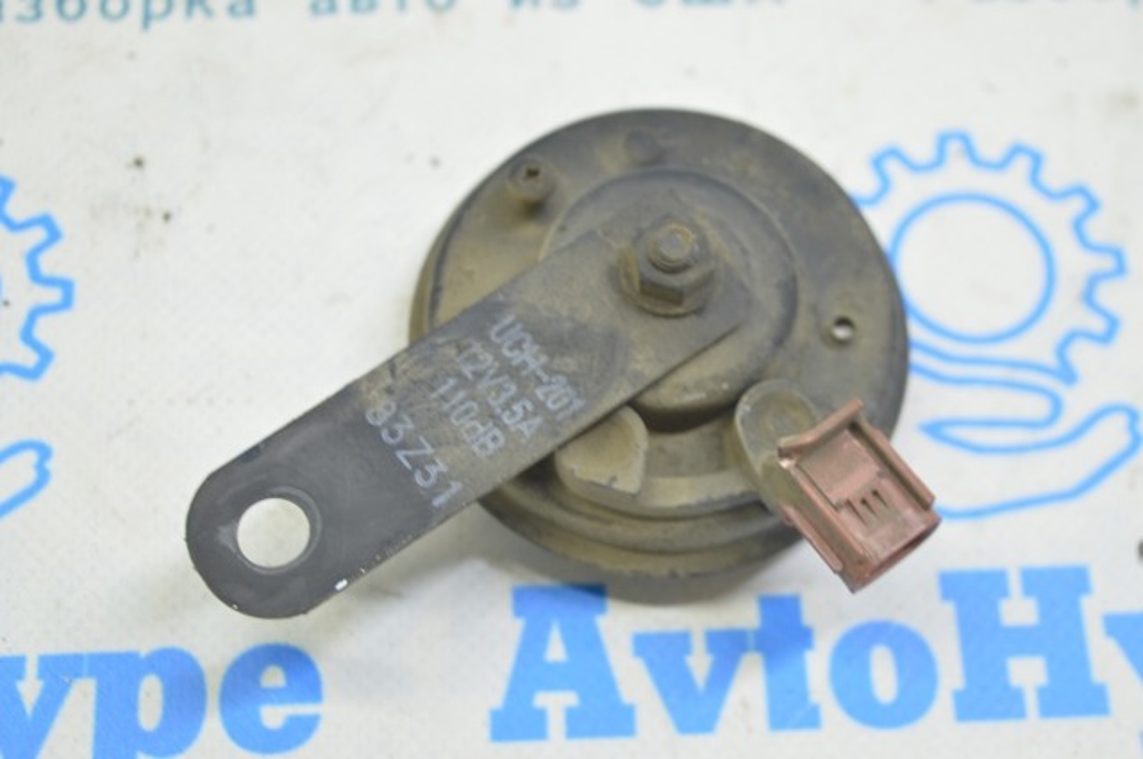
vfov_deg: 22.6
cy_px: 380
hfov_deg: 33.4
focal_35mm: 60
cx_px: 572
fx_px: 1903
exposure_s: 1/15
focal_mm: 40
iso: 400
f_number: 5.6
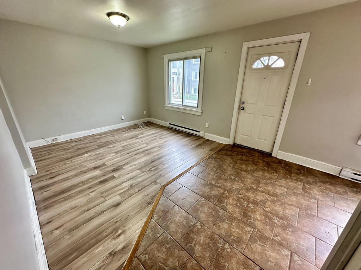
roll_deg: -1.5
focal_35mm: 14
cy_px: 135
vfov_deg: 85.7
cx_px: 180
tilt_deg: -19.8
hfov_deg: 102.1
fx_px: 146
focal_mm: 2.22
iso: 200
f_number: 2.2
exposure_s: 1/120
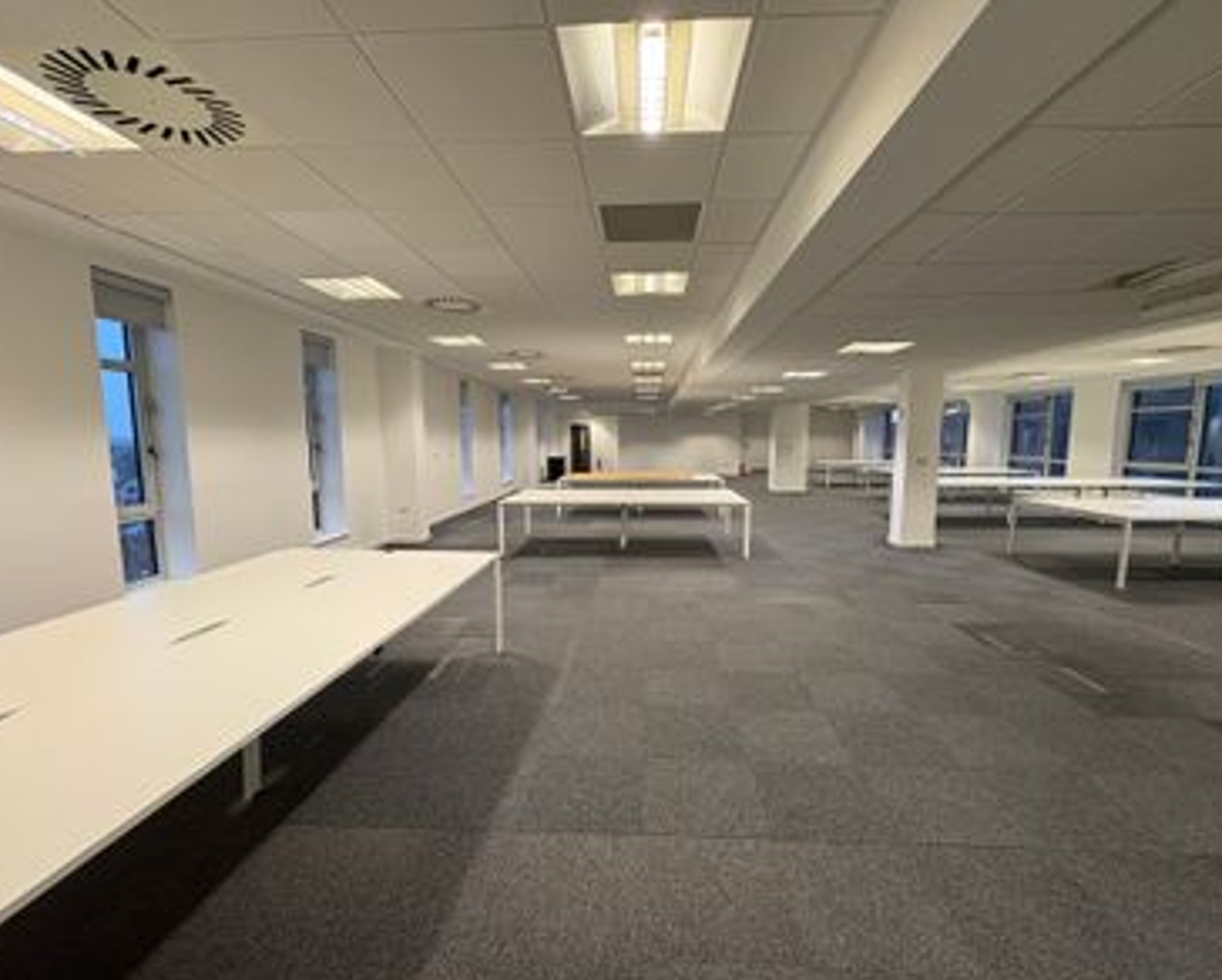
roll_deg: +0.3
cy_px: 500
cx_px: 621
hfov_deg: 96.7
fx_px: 543
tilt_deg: -6.0
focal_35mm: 15
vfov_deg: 84.1
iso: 125
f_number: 2.2
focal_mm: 2.22
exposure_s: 1/50
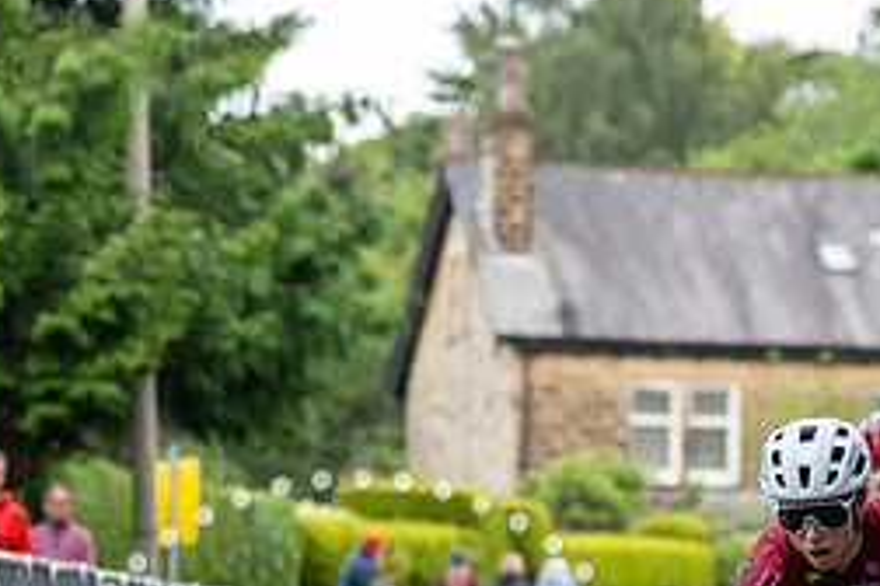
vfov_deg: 4.6
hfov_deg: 6.8
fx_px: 7357
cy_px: 580
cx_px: 706
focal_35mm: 301
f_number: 2.8
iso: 640
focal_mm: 83
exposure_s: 1/500
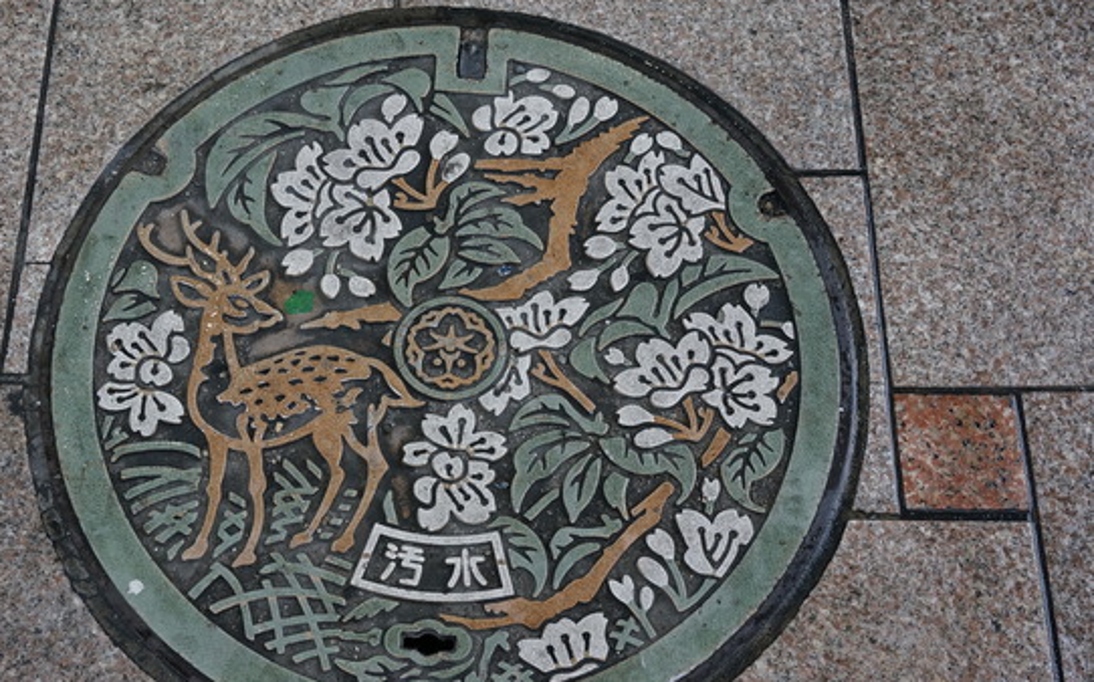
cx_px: 499
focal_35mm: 44
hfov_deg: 45.2
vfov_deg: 29.1
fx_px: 1311
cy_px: 399
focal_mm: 26
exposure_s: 1/60
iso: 800
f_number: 9
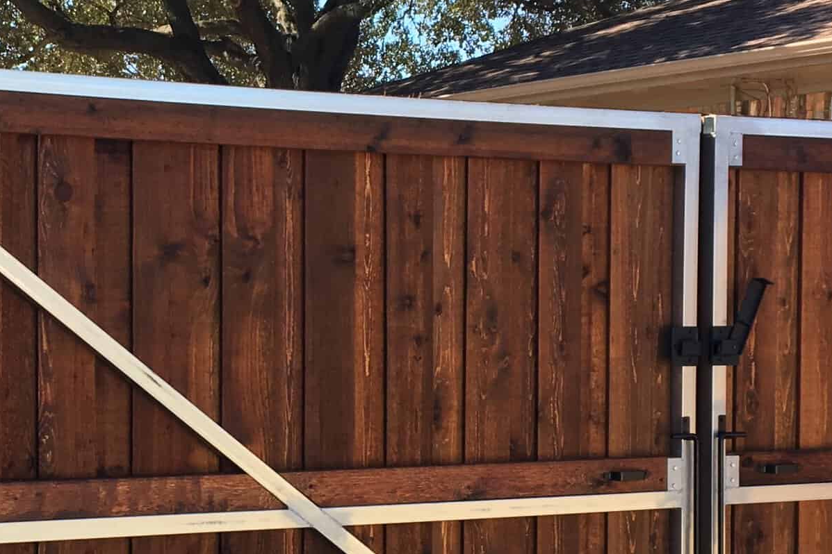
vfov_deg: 15.9
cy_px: 367
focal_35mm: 86
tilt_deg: -2.3
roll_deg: -0.8
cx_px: 216
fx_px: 1987
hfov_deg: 23.4
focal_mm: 4.15
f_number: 2.2
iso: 25
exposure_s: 1/416
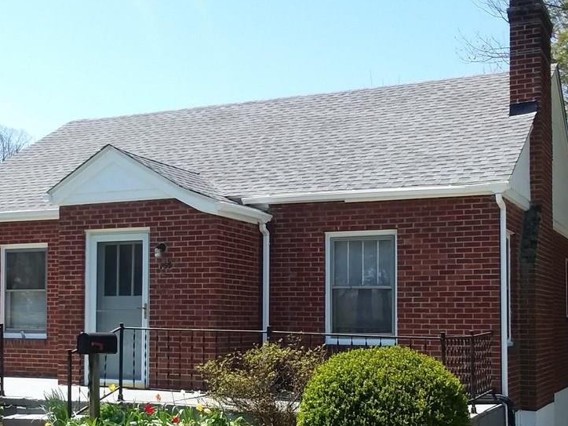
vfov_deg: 34.9
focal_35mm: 41
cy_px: 272
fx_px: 673
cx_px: 239
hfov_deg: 45.6
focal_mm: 2.47
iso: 40
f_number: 1.9
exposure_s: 1/680
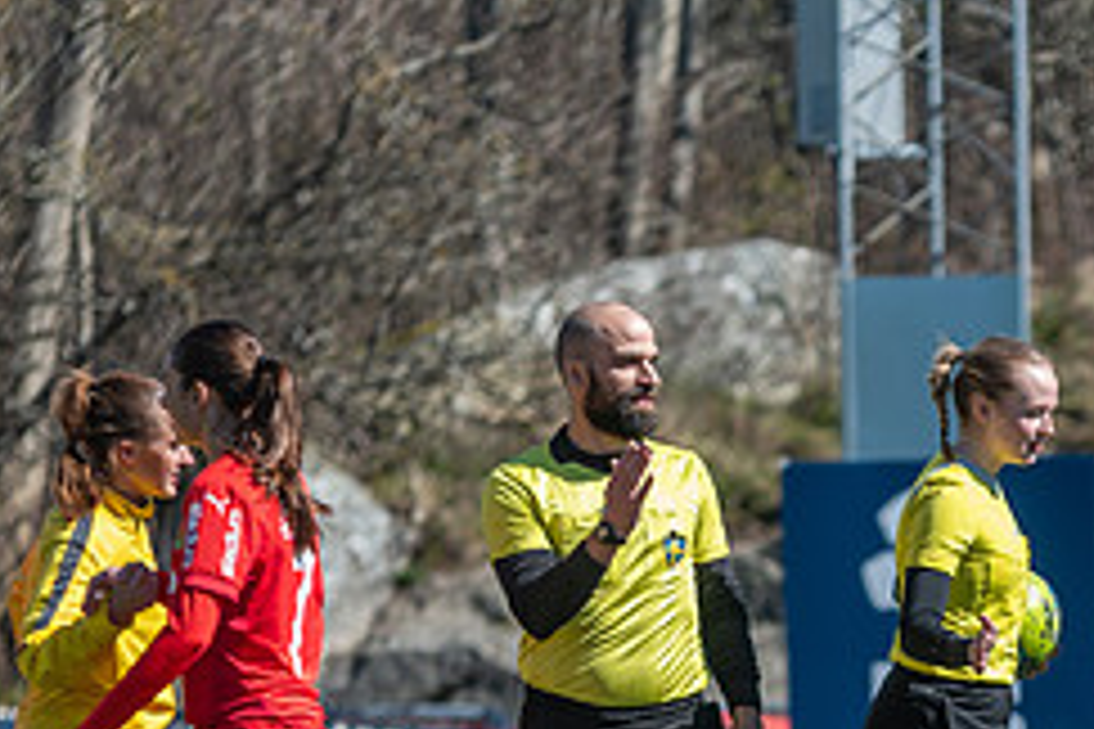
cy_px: 686
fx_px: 17655
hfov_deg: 3.5
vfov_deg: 2.4
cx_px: 1031
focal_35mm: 581
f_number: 3.2
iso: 180
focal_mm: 160
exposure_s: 1/2000
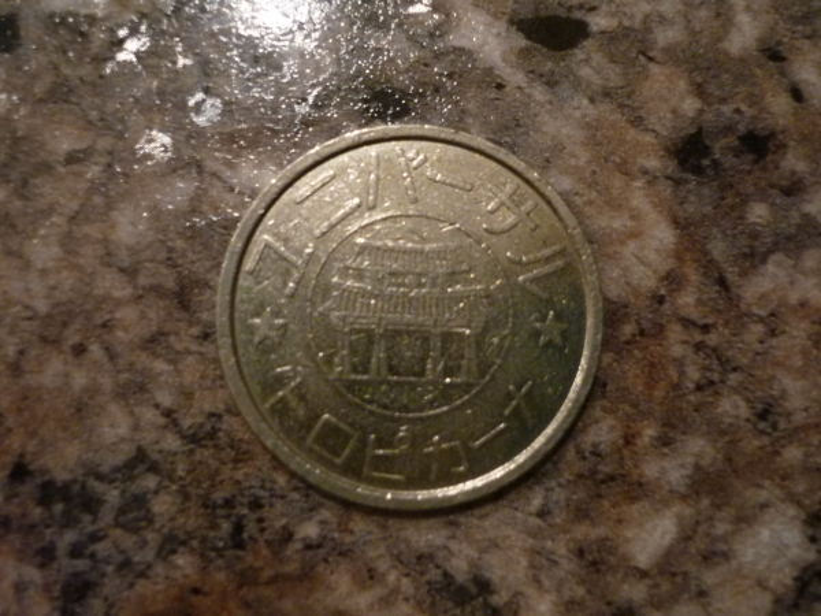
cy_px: 308
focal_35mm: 33
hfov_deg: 55.4
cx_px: 410
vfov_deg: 42.9
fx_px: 783
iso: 400
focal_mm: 5.5
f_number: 2.8
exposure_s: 1/8
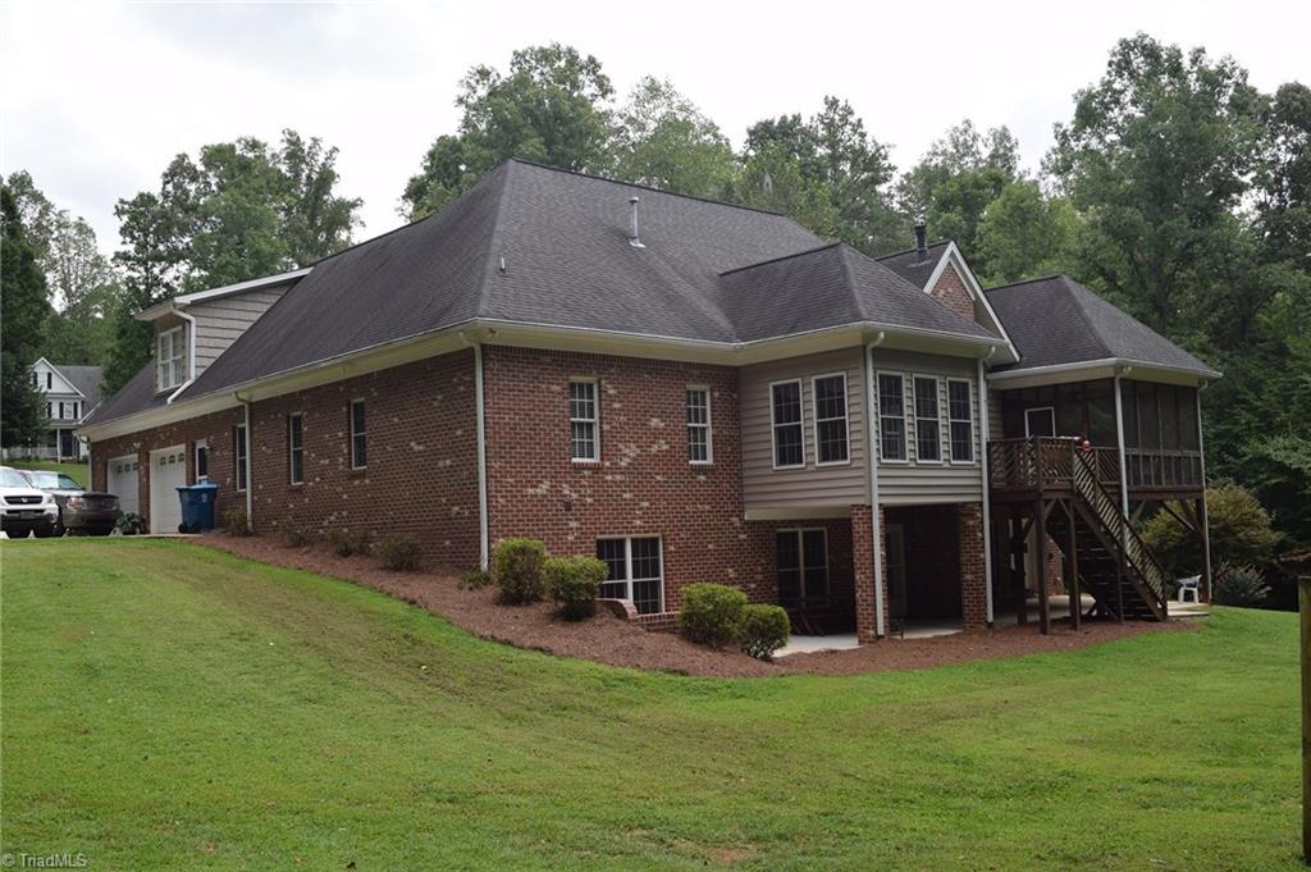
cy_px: 436
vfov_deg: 38.3
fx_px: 1255
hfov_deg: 55.1
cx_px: 656
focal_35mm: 34
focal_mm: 23
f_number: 8
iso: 220
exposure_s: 1/250
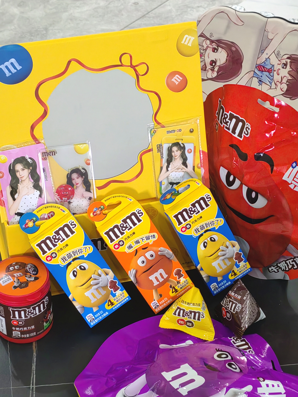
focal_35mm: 80
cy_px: 198
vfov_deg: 24.4
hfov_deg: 18.4
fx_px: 918
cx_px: 149
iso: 250
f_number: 1.9
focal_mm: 5.52
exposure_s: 1/49.8
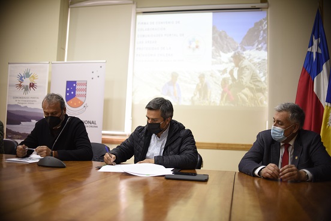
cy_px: 110
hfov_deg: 54.4
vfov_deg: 37.9
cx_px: 166
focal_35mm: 35
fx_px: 322
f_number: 1.8
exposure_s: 1/125
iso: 800
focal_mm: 35
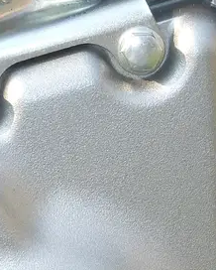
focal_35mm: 185
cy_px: 355
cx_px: 131
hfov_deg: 8.4
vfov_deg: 10.2
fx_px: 1477
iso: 80
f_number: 3.8
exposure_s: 1/200
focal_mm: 7.7
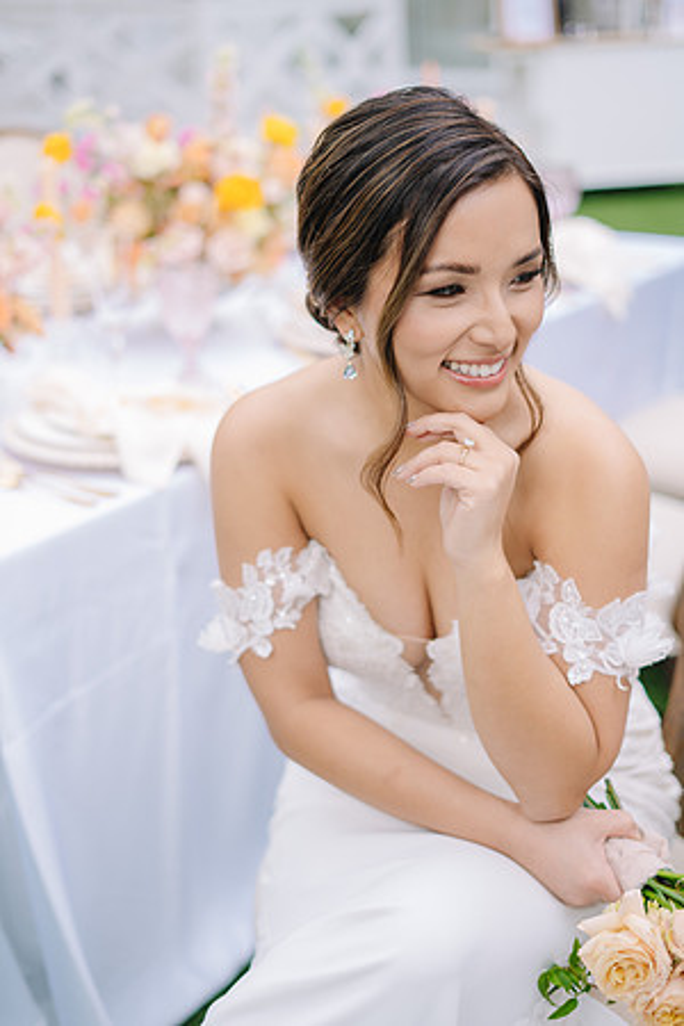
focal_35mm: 50
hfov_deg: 27.0
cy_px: 513
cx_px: 342
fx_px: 1425
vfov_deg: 39.6
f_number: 2
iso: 50
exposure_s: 1/160
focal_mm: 50
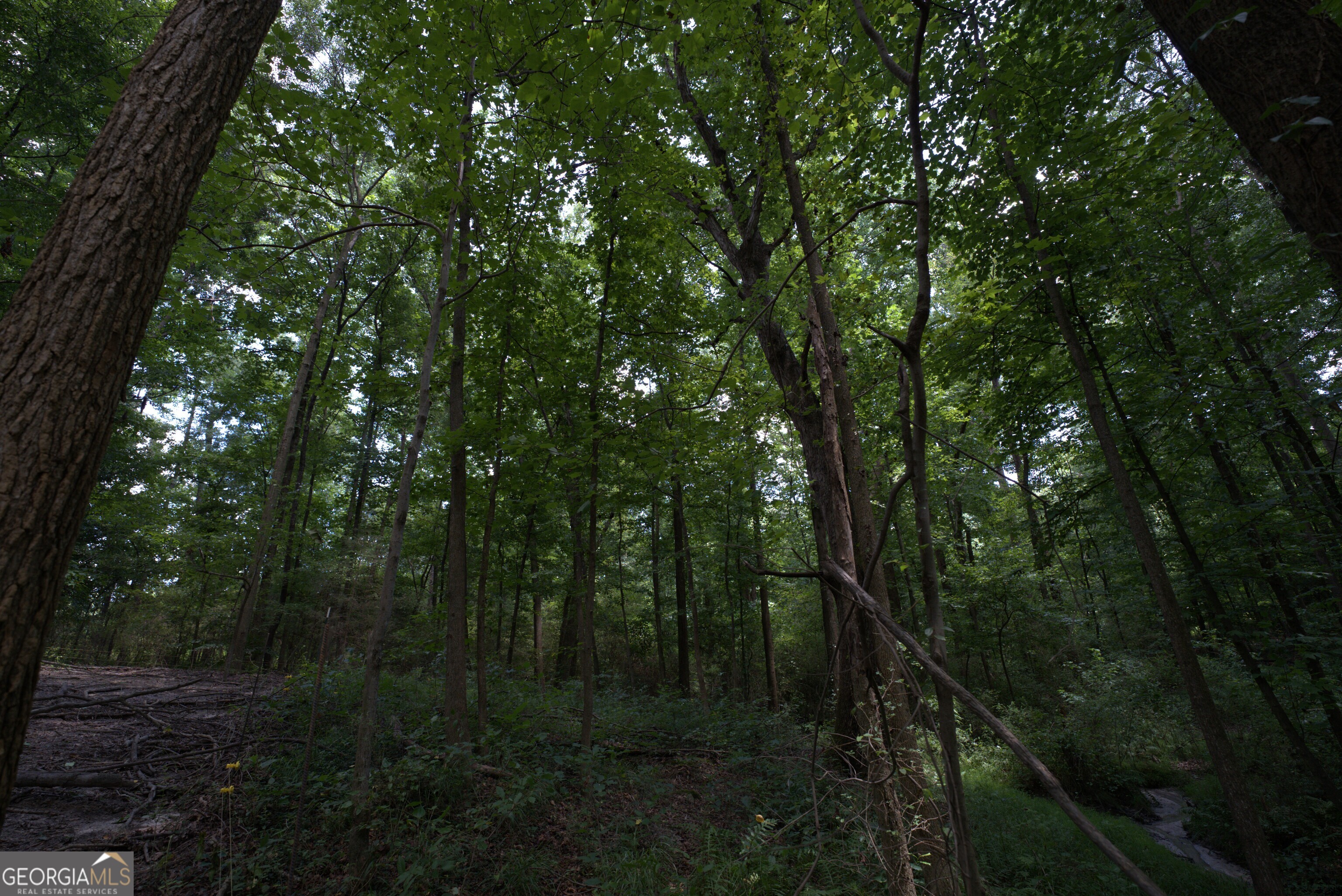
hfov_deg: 104.2
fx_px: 522
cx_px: 671
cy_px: 448
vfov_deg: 81.3
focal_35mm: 14
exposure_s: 1/160
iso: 1000
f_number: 4
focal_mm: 14
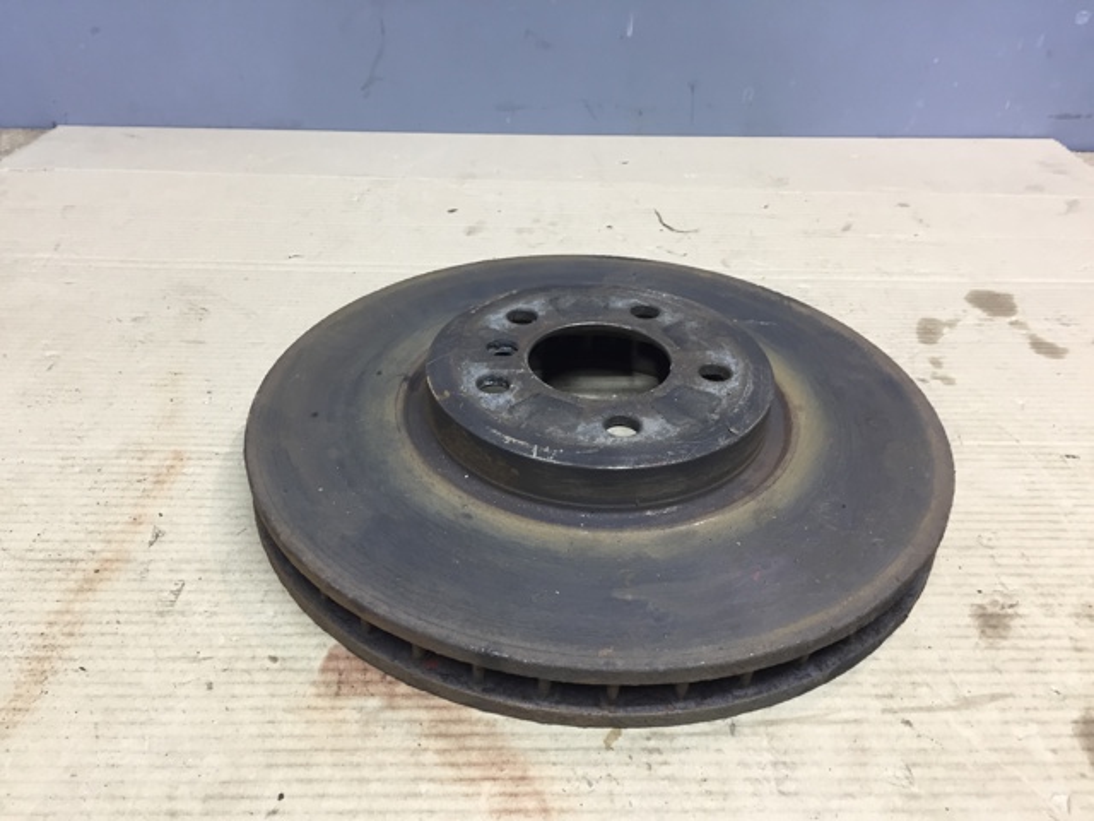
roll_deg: -2.0
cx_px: 547
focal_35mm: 29
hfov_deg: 61.7
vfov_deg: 48.2
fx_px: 917
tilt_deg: -35.4
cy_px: 410
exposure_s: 1/33
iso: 100
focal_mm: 4.15
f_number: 2.2
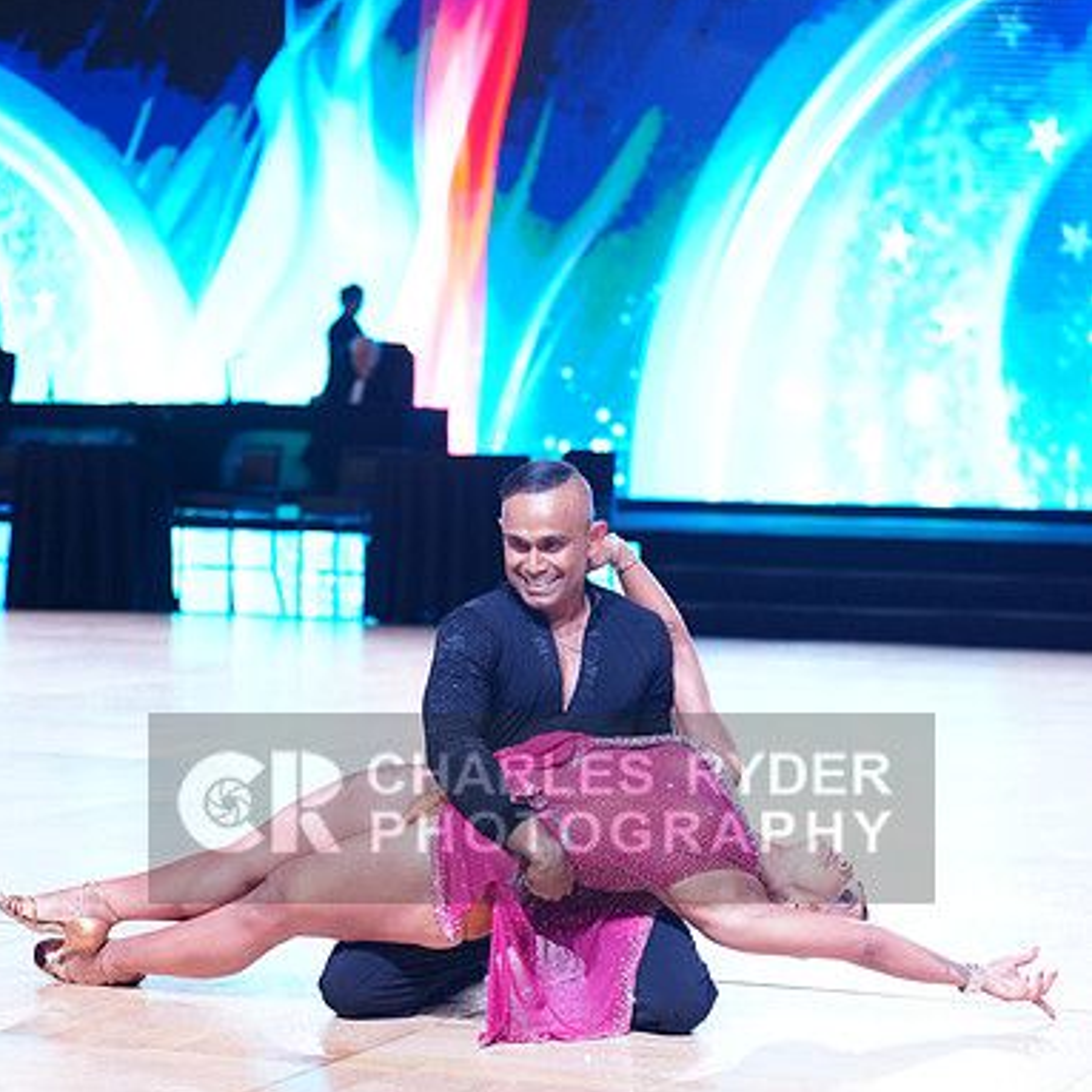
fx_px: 3212
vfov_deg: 19.2
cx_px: 543
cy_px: 810
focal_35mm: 90
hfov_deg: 19.3
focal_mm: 70
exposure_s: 1/500
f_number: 2.8
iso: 1600
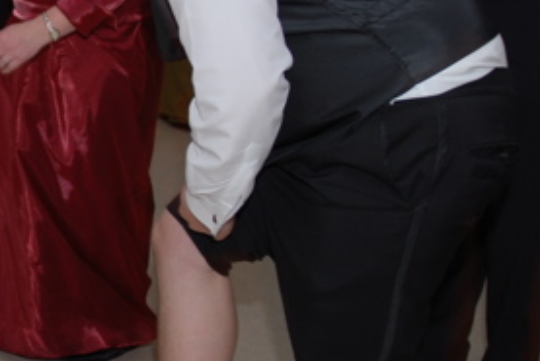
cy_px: 132
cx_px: -170
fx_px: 1561
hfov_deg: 18.2
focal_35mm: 104
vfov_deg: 13.2
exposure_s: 1/10
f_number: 2.8
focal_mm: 24
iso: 100
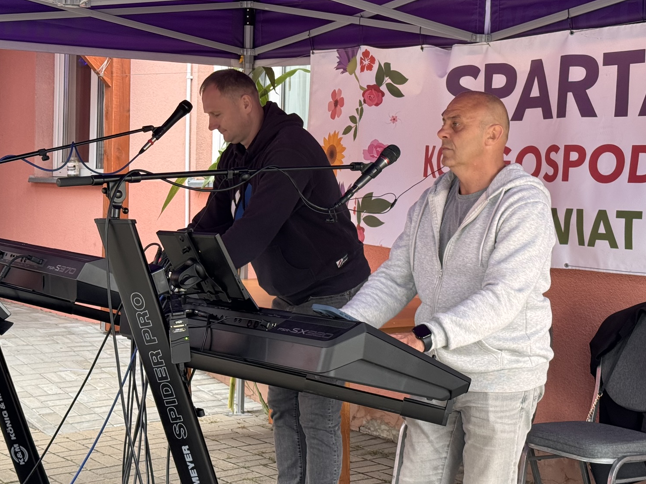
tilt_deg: +0.8
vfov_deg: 22.2
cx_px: 371
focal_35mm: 66
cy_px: 199
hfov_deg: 29.3
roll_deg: -0.7
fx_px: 1232
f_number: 1.78
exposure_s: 1/121
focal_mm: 6.76
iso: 50
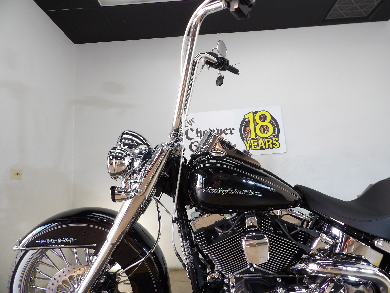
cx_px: 195
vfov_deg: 56.8
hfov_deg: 71.6
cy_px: 146
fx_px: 270
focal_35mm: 24
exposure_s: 1/33
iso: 147
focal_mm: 4.3
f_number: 3.2
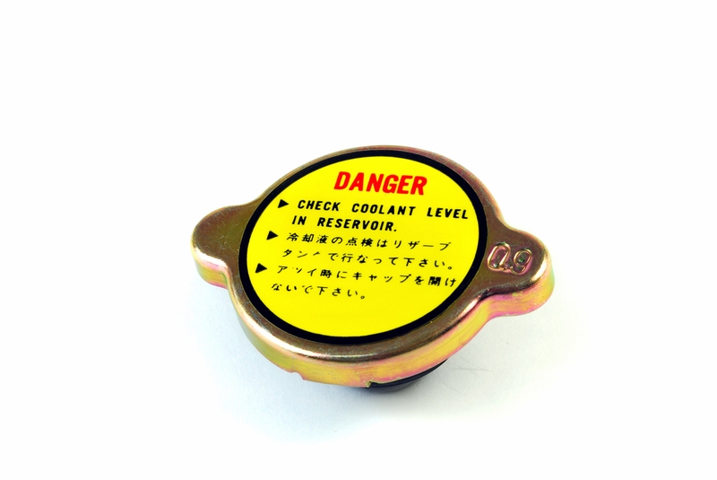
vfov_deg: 16.6
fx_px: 1645
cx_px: 358
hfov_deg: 24.6
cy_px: 240
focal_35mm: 82
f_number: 13
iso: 400
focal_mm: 55
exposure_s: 1/30
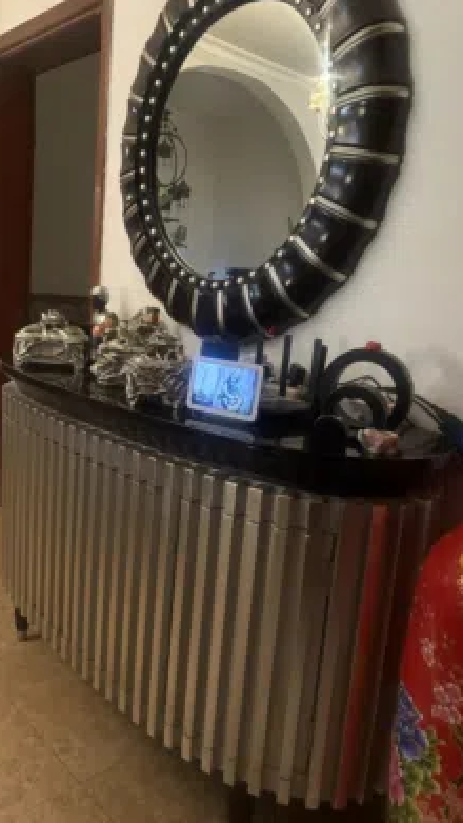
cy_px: 419
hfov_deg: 40.2
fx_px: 633
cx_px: 225
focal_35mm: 29
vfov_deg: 66.1
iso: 640
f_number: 1.6
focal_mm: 5.96
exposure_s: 1/25
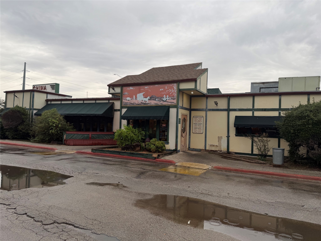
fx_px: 223
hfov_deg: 71.6
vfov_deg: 56.8
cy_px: 120
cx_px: 160
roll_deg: -3.0
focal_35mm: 24
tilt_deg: +0.5
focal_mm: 6.76
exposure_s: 1/194
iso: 64
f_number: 1.78
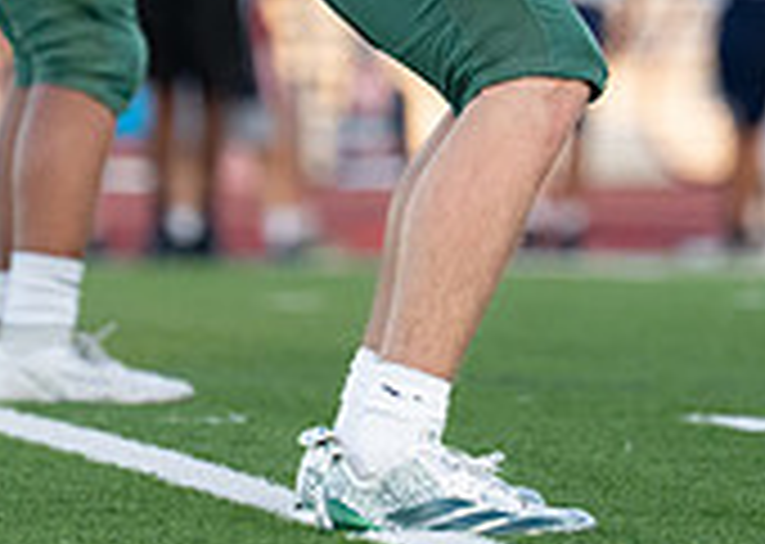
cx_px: 498
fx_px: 18424
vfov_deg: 1.7
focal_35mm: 849
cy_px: -177
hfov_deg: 2.4
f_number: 2.8
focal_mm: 167
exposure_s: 1/2500
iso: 1000
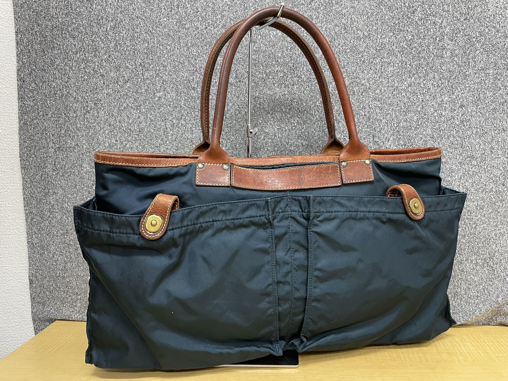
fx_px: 382
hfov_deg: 67.3
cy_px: 190
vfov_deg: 53.1
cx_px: 254
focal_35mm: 26
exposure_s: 1/60
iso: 160
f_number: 1.6
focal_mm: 4.2
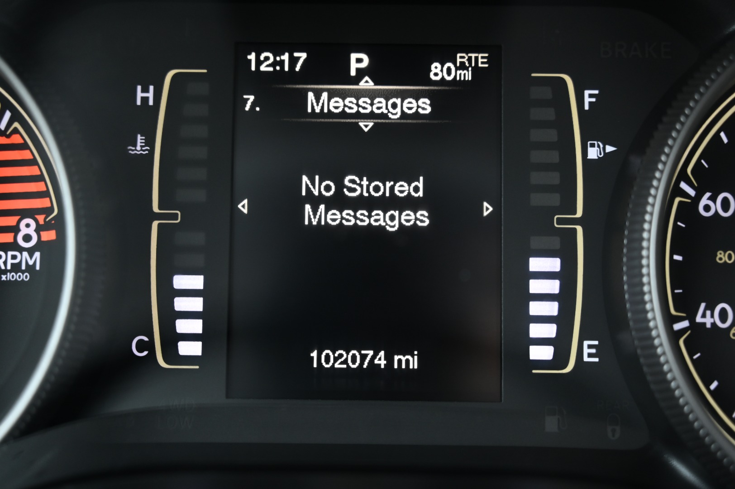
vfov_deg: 25.9
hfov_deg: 38.2
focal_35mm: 52
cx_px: 368
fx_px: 1061
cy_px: 244
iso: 1100
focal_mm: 52
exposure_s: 1/125
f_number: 4
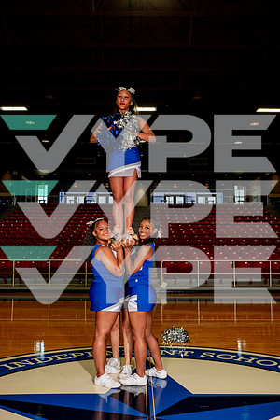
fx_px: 408
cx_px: 140
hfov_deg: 37.9
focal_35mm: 35
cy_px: 210
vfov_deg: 54.4
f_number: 7.1
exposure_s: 1/320
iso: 800
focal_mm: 35
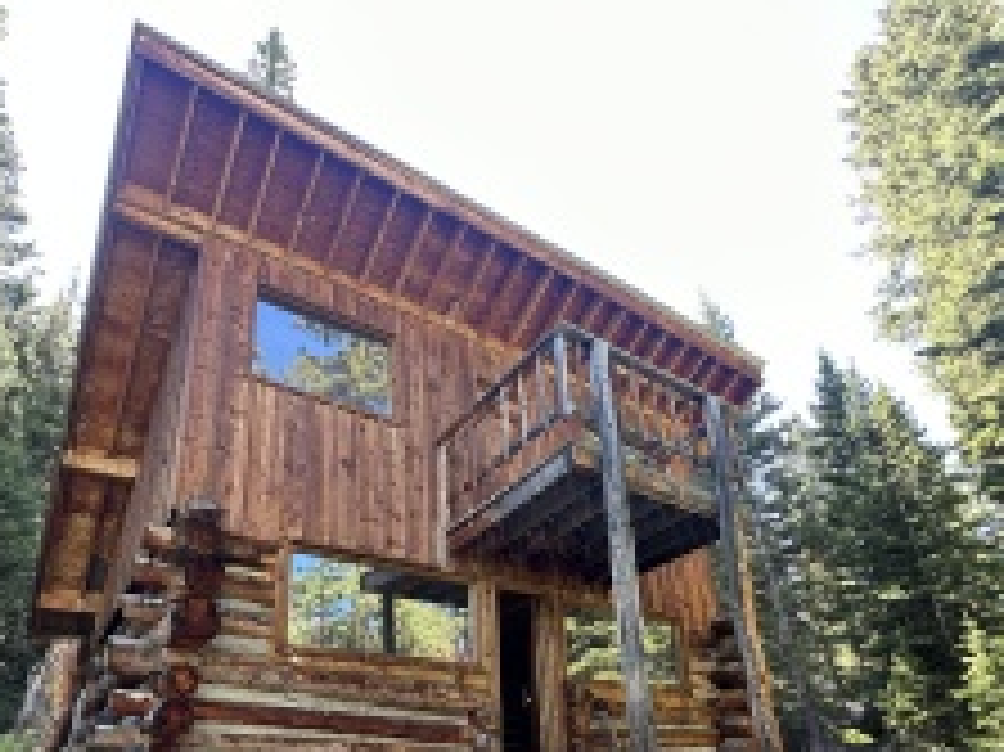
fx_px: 667
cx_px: 423
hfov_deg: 73.5
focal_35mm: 23
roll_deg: +2.6
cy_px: 576
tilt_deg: +22.0
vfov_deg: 55.6
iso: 100
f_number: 2.2
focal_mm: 2.22
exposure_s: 1/99
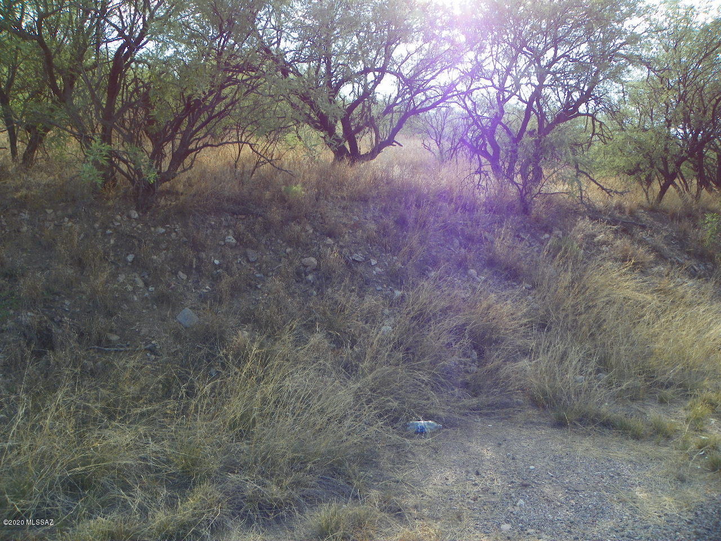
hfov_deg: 67.3
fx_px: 542
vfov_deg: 53.1
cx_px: 360
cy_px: 270
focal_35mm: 26
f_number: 4
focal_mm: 4.6
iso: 64
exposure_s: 1/160
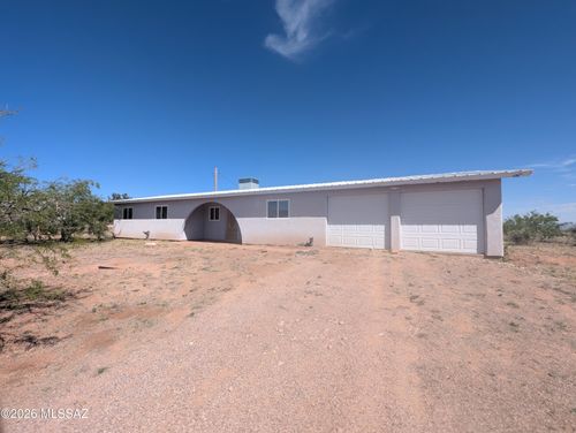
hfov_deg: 106.1
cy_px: 216
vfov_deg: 90.0
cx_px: 288
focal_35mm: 13
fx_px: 217
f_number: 2.2
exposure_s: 1/1818
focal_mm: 1.95
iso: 49
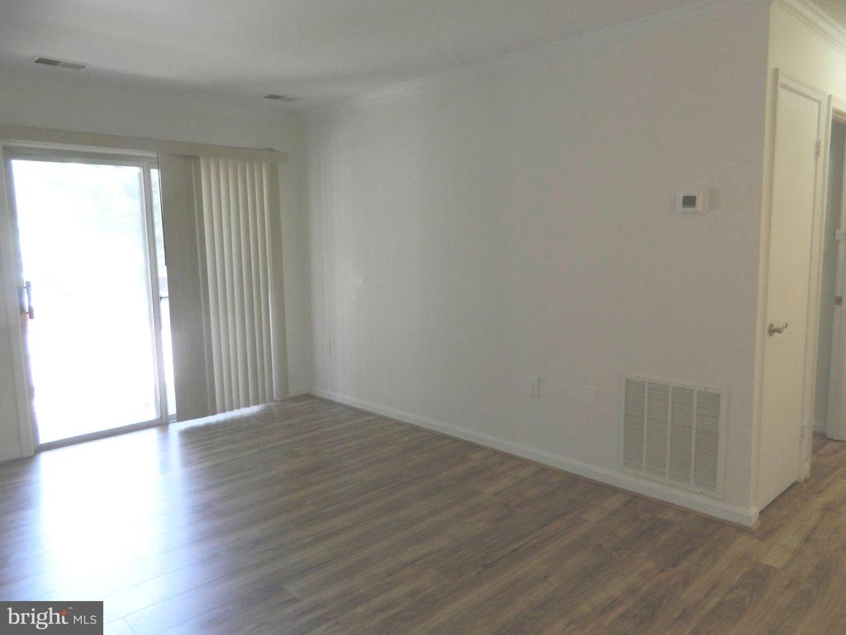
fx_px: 611
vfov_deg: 54.9
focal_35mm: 25
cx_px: 423
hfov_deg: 69.4
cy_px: 318
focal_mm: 4.5
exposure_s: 1/30
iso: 180
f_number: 3.1
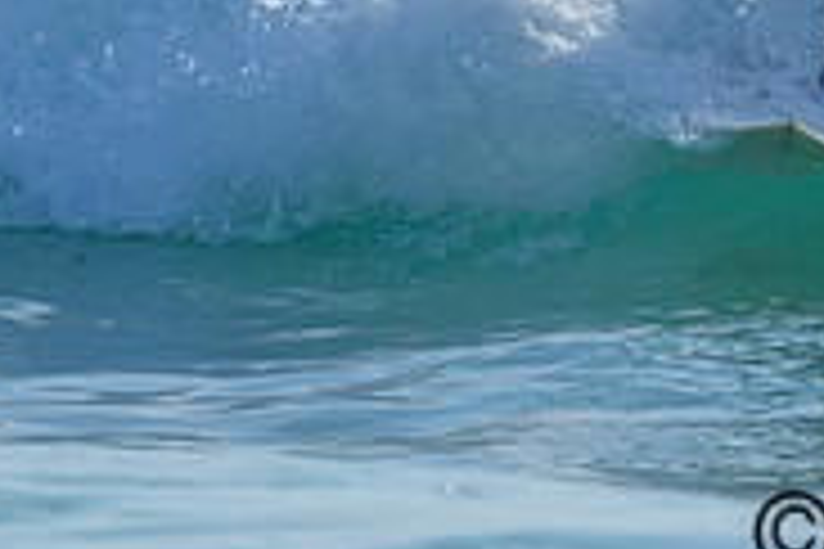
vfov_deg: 0.5
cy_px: -214
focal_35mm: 2537
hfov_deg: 0.8
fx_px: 58065
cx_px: 1103
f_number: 6.3
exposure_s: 1/2000
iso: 220
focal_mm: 800
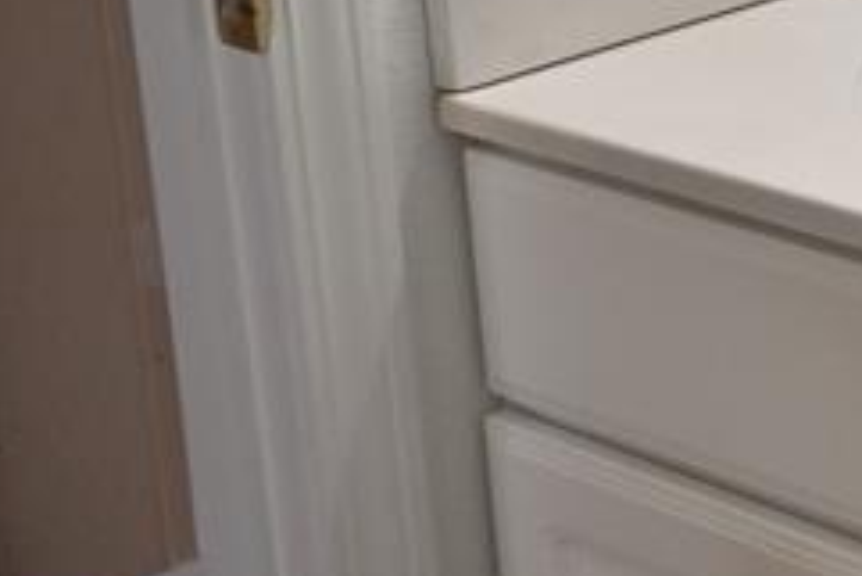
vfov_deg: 12.9
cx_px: 1796
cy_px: -209
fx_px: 2444
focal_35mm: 102
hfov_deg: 15.4
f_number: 4
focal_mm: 24
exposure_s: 1/160
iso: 400
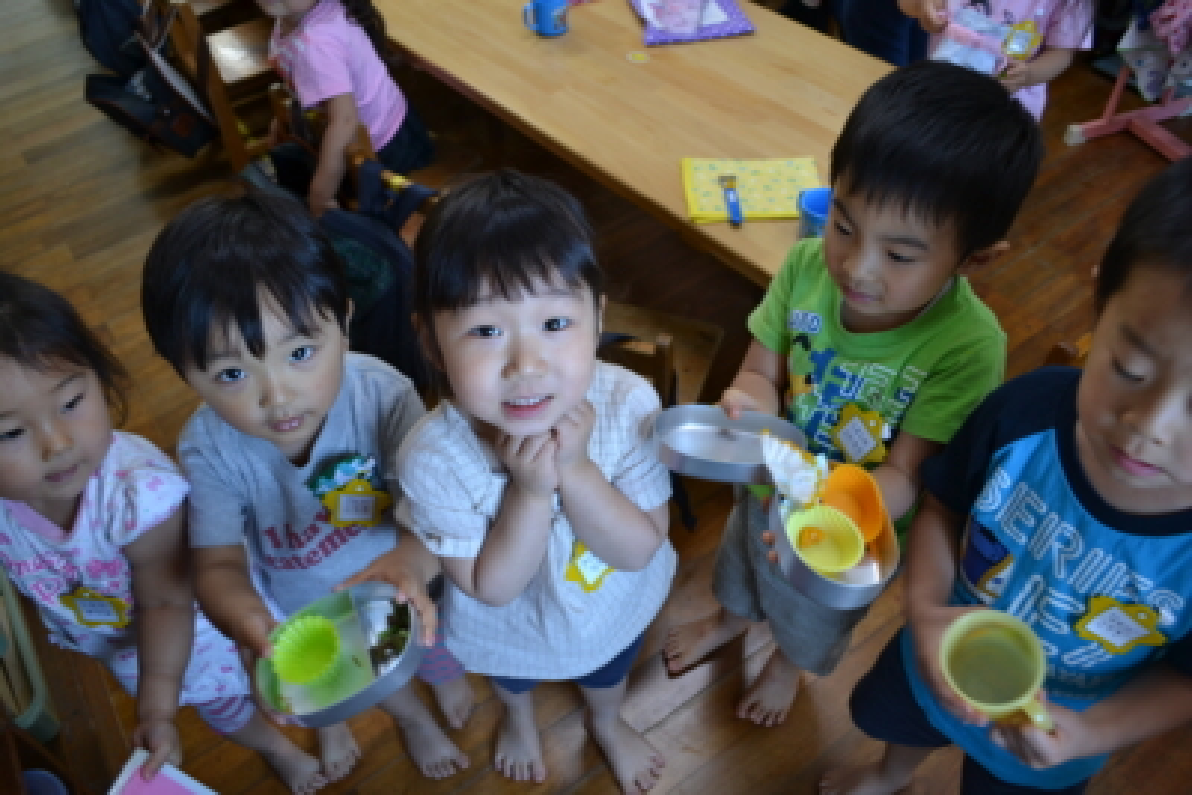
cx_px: 596
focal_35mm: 27
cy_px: 398
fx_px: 894
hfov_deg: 67.4
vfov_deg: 48.0
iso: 400
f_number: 3.5
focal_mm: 18
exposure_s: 1/50
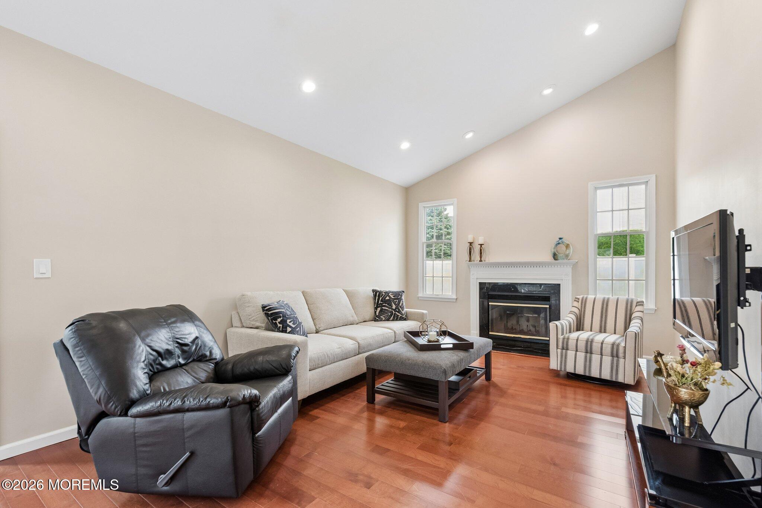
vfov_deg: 77.3
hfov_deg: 100.4
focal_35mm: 15
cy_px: 254
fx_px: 317
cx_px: 381
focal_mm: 15
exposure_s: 1/50
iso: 1000
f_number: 7.1
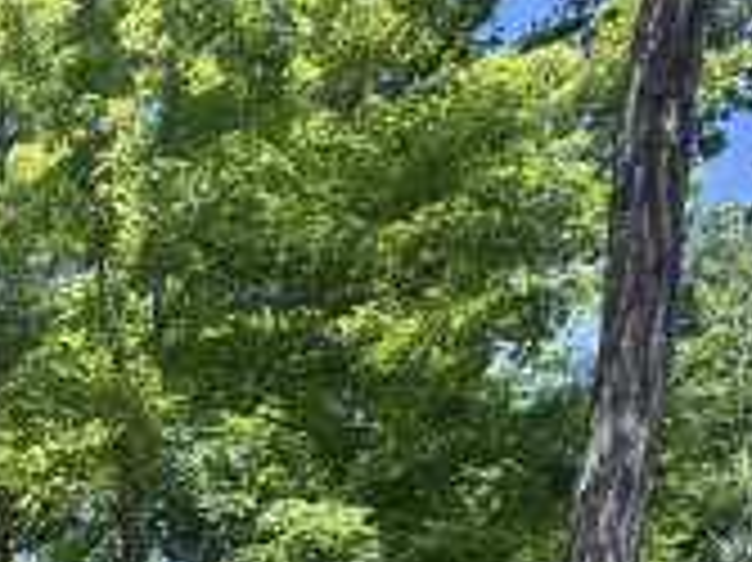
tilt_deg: +2.1
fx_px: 1216
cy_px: 1039
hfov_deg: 29.7
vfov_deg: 19.1
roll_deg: +4.8
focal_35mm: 56
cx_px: -137
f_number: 2.2
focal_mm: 2.22
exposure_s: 1/372
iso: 64
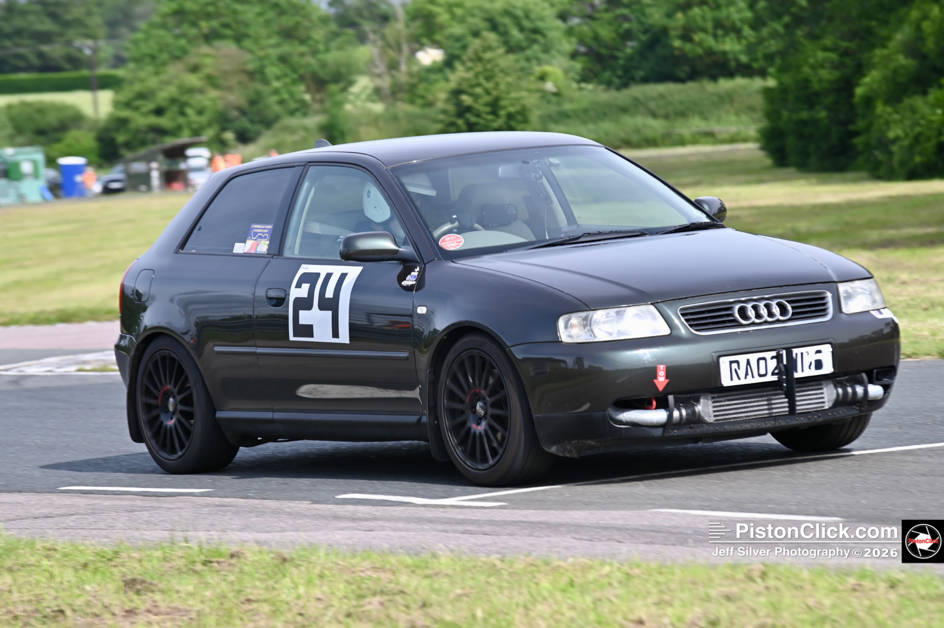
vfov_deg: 7.4
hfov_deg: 11.1
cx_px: 472
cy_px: 314
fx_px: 4847
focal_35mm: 185
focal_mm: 185
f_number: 7.1
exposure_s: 1/500
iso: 200
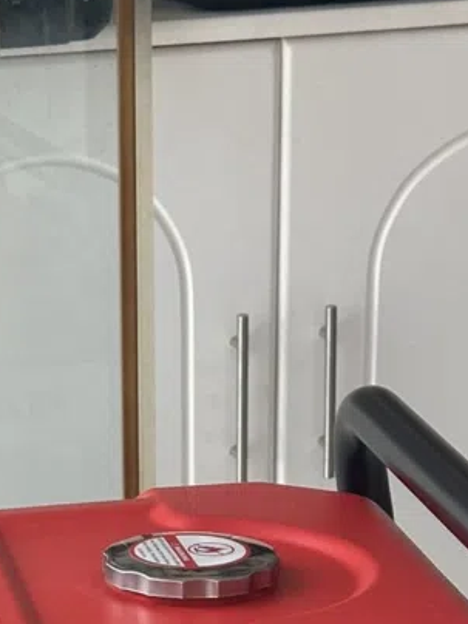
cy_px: 982
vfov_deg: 11.6
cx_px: -48
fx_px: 2920
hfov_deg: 9.1
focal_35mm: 162
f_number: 1.78
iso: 64
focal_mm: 6.86
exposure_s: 1/444
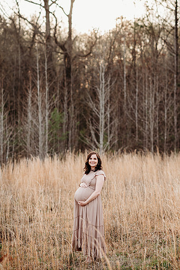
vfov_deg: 23.9
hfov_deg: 16.1
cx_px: 90
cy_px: 135
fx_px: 637
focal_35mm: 85
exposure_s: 1/400
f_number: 2.5
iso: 160
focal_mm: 85
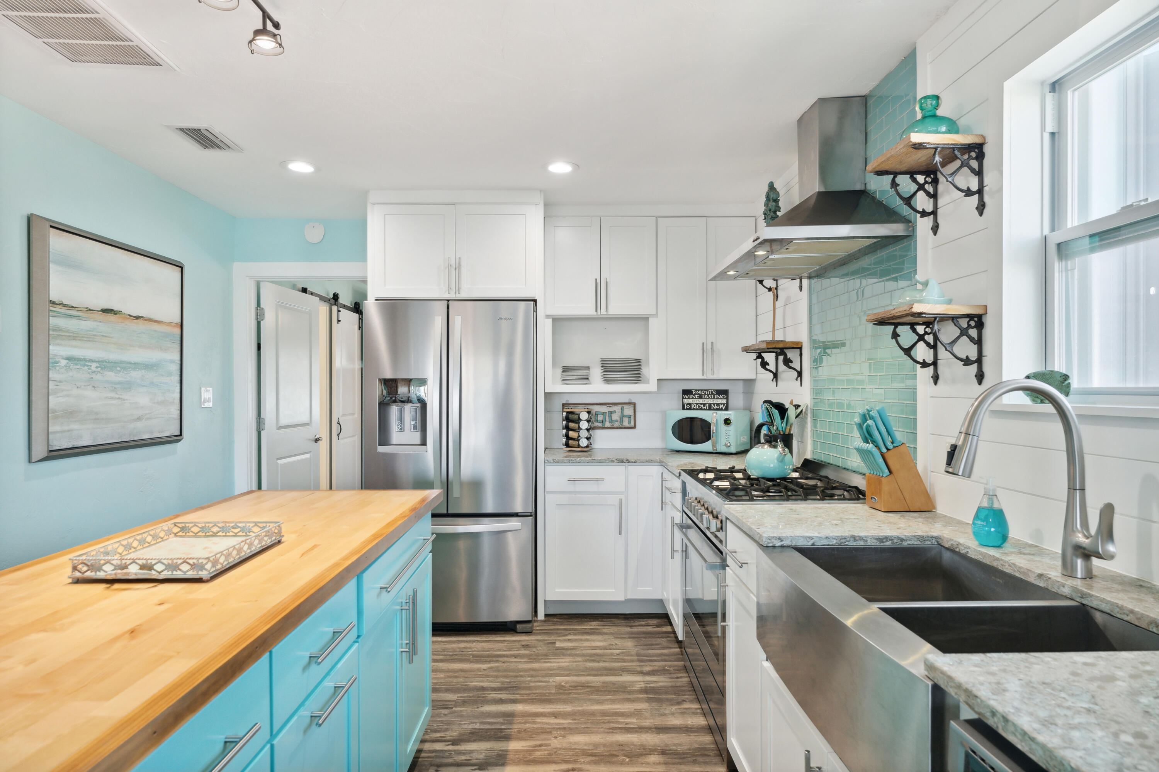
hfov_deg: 84.3
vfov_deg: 62.2
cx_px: 580
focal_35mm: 20
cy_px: 386
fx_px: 641
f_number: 8
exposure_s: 1/30
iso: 640
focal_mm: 19.9
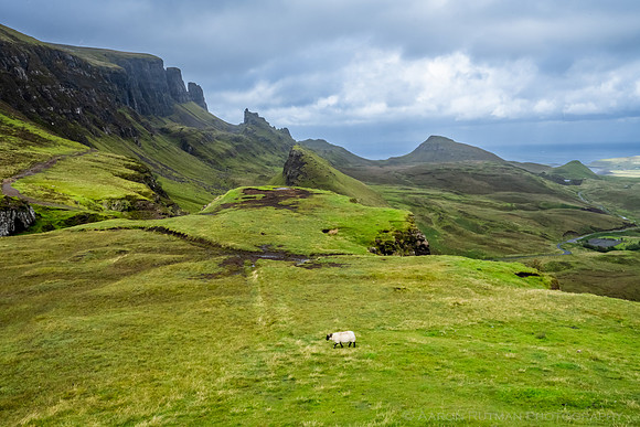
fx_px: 533
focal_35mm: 30
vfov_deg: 43.6
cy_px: 214
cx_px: 320
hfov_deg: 61.9
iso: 1250
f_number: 22
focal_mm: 30
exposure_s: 1/125
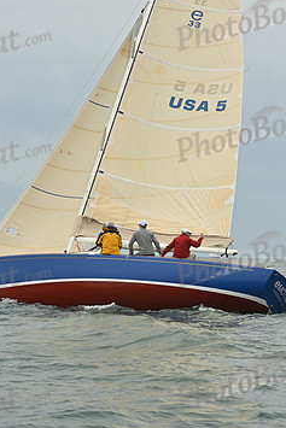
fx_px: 1655
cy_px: 211
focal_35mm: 139
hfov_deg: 9.9
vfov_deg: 14.8
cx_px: 114
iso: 320
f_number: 10
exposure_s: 1/1000
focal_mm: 85
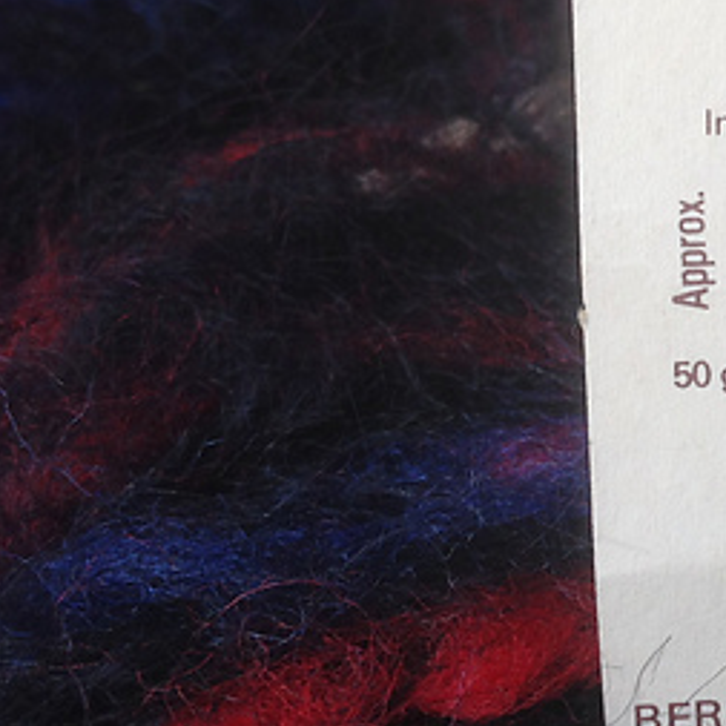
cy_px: 273
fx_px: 1851
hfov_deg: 20.5
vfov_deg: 22.1
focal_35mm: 78
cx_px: 913
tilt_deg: -26.7
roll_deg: -0.9
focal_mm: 4.28
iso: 50
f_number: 2.4
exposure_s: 1/308
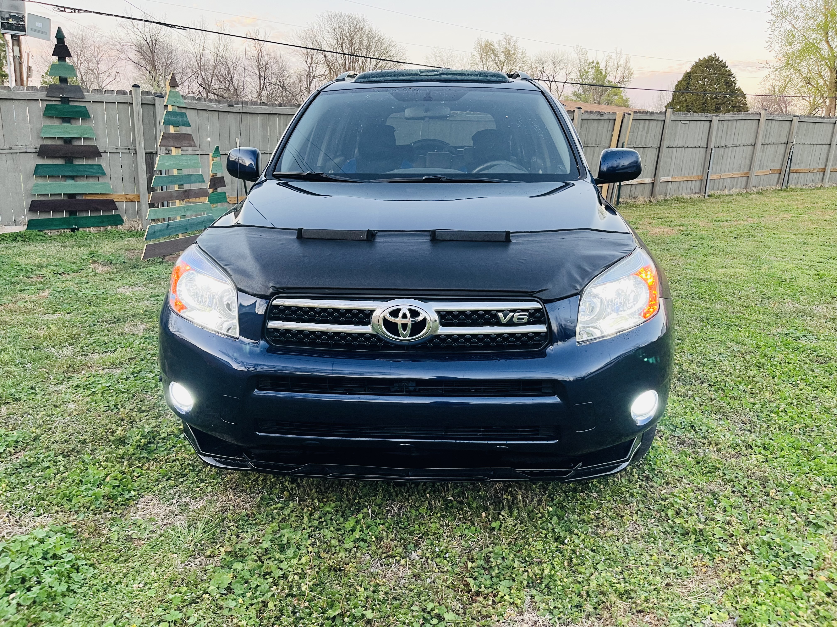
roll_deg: -2.6
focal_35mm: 26
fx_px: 629
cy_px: 314
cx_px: 418
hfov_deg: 67.3
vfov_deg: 53.1
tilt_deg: -14.4
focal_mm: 5.1
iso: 125
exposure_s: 1/70
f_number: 1.6
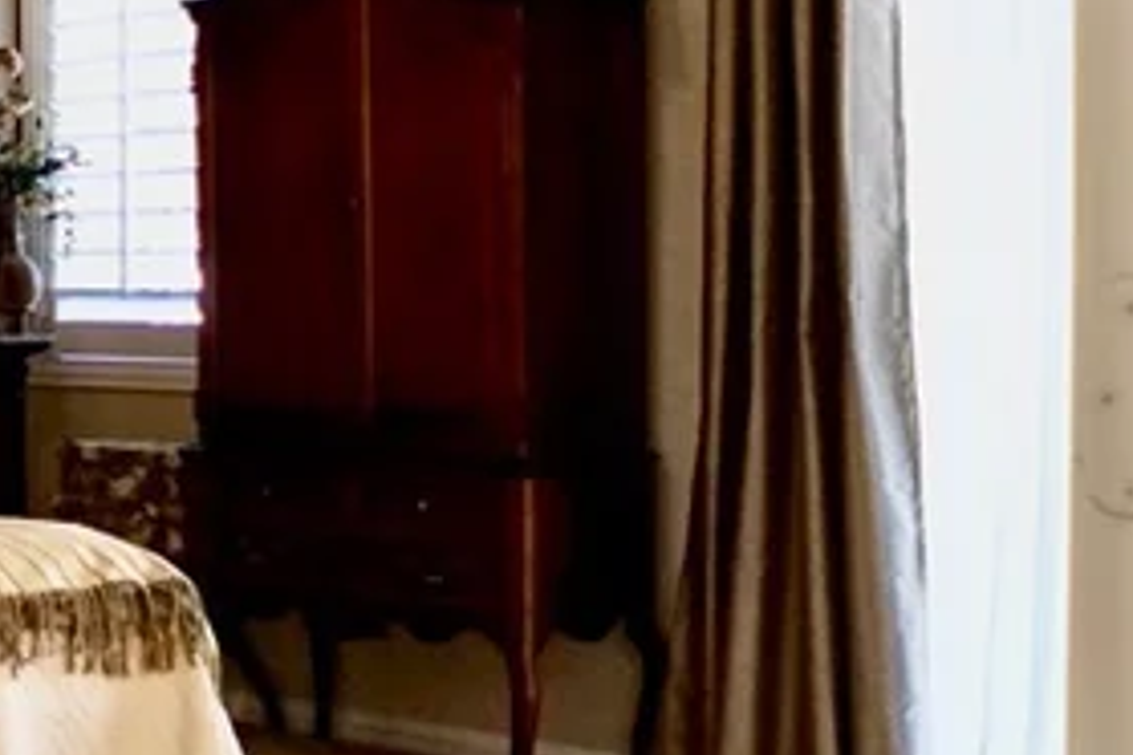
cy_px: 339
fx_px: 2769
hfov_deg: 20.8
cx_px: -378
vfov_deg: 15.5
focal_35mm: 88
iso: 1600
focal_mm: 16
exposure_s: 1/160
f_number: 2.8
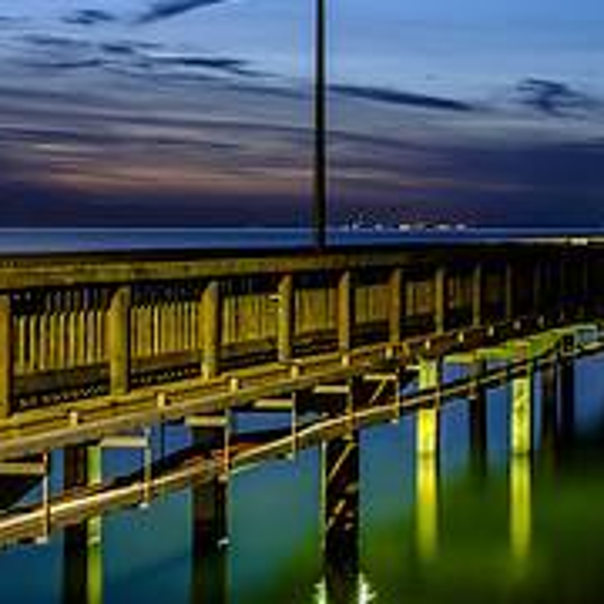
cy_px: 186
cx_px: 889
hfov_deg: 20.1
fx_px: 1481
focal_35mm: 75
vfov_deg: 22.9
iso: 200
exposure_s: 26
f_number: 16
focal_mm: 18
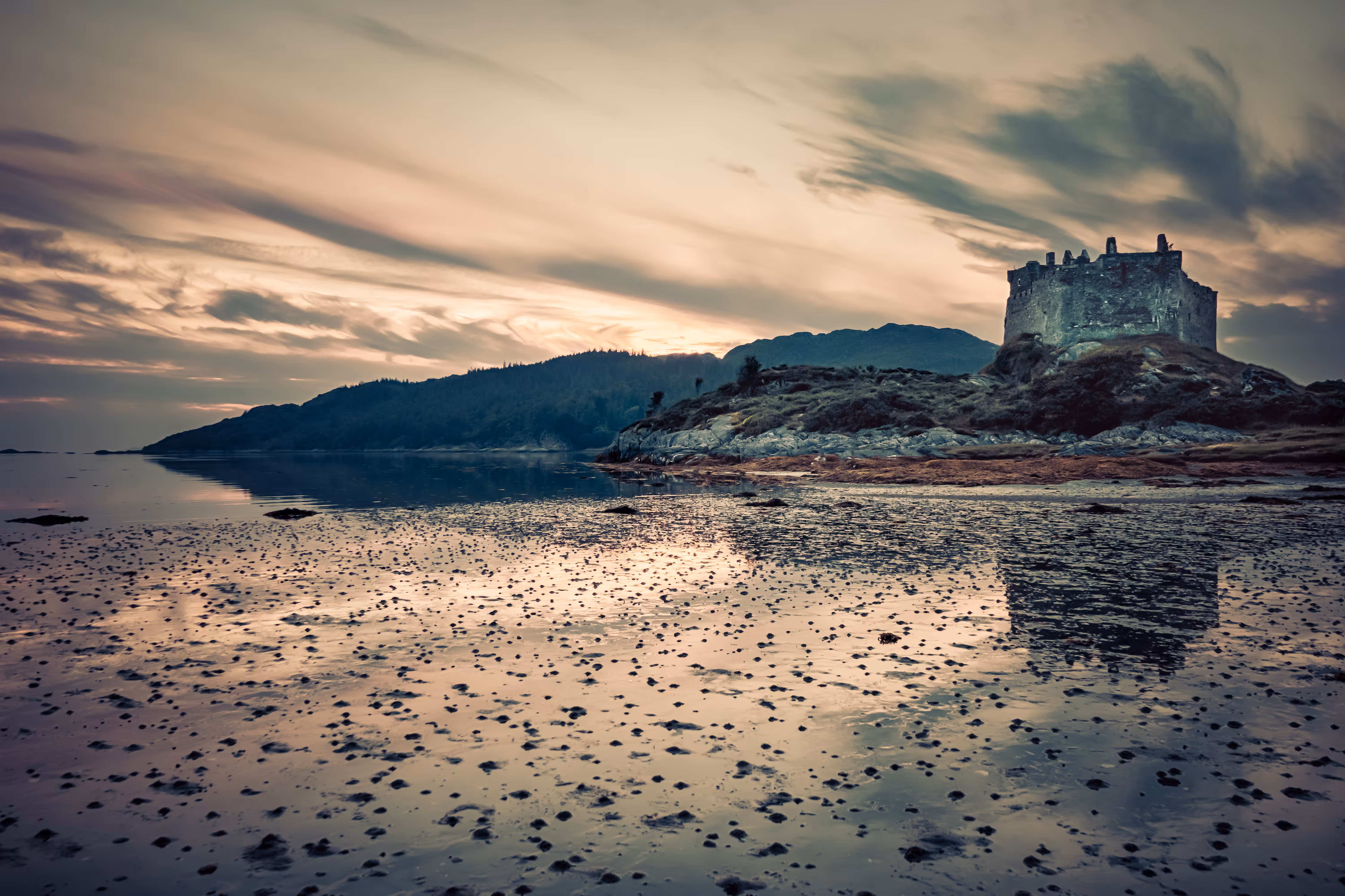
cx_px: 672
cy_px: 448
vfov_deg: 46.4
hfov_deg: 65.5
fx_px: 1046
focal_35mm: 28
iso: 200
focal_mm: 28
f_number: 8
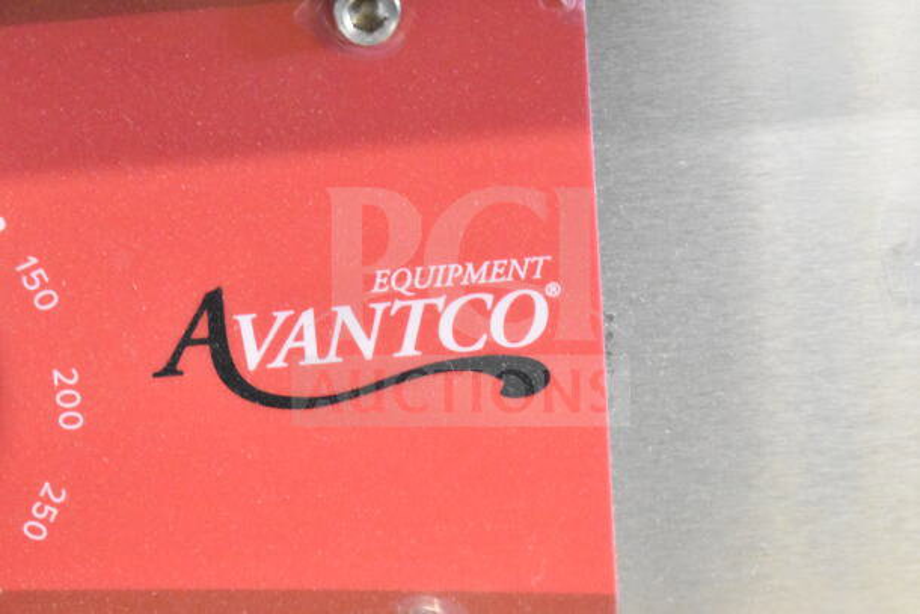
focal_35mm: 82
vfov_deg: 16.6
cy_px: 307
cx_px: 460
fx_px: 2109
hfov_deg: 24.6
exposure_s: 1/100
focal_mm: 55
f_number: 5.6
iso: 20000
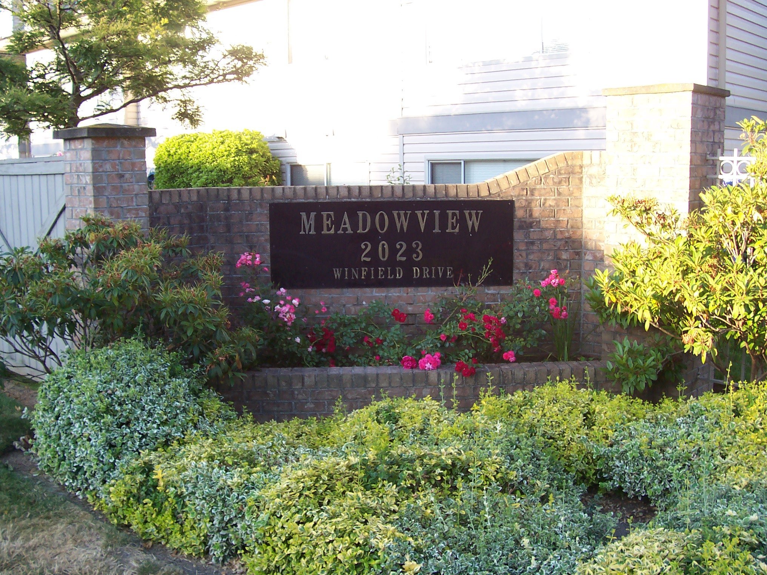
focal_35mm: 37
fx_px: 820
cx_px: 384
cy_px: 288
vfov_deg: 38.7
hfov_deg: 50.1
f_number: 2.8
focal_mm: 5.6
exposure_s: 1/125
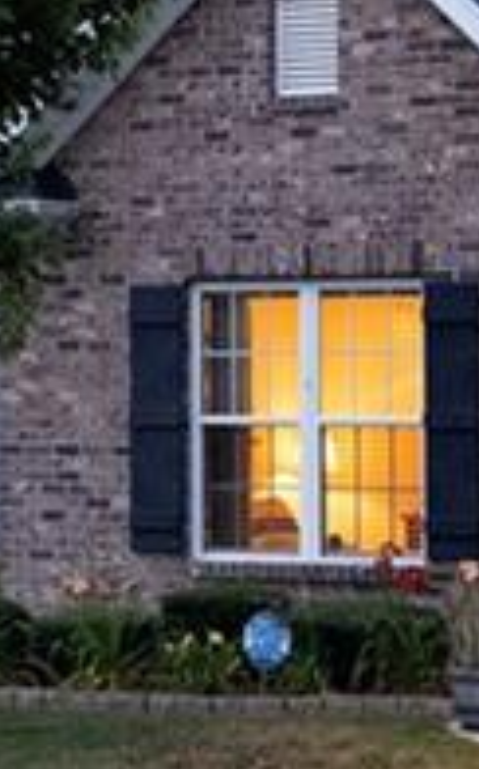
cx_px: 330
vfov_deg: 11.8
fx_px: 3687
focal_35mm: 176
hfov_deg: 7.4
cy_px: 75
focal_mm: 22.3
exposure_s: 1/125
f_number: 3.6
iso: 2500
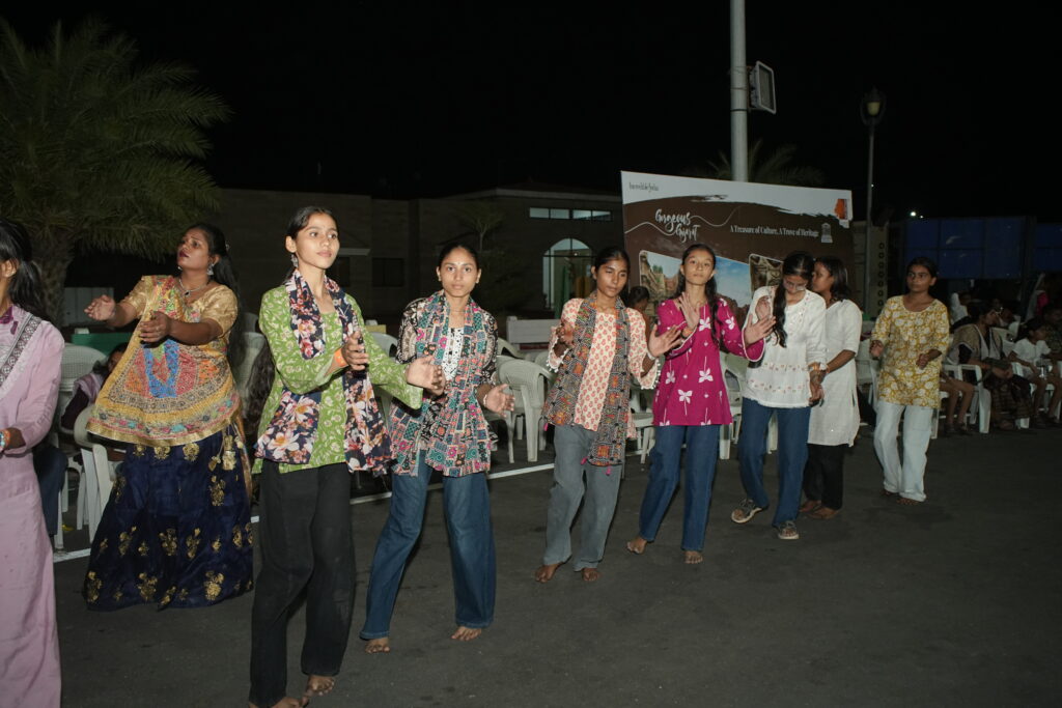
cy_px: 354
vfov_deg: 43.6
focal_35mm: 30
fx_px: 885
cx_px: 531
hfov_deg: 61.9
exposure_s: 1/160
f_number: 5.6
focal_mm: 30
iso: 3200
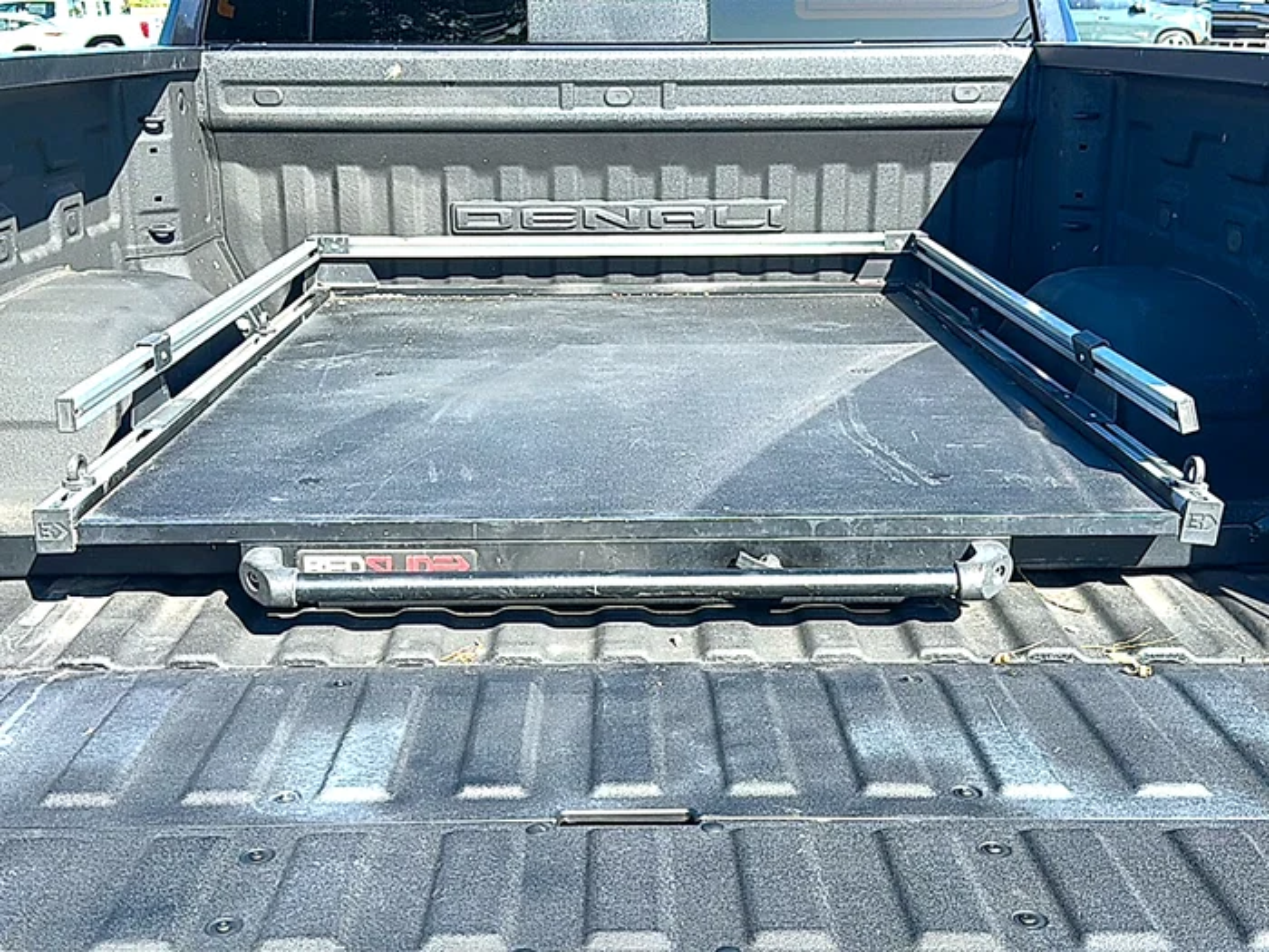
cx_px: 634
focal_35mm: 36
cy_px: 476
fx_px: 1320
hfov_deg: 51.4
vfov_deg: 39.7
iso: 80
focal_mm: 6.86
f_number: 1.78
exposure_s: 1/1307
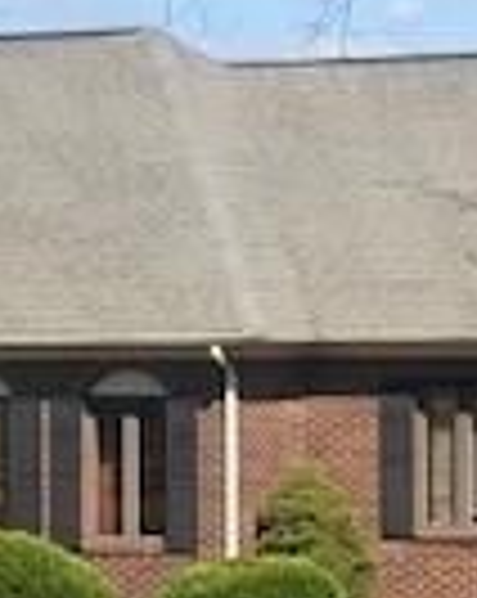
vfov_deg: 7.2
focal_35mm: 268
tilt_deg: +1.3
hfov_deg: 5.8
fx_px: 4740
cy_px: 274
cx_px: 63
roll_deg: -0.3
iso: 20
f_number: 2.8
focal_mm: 6.6
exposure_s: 1/623
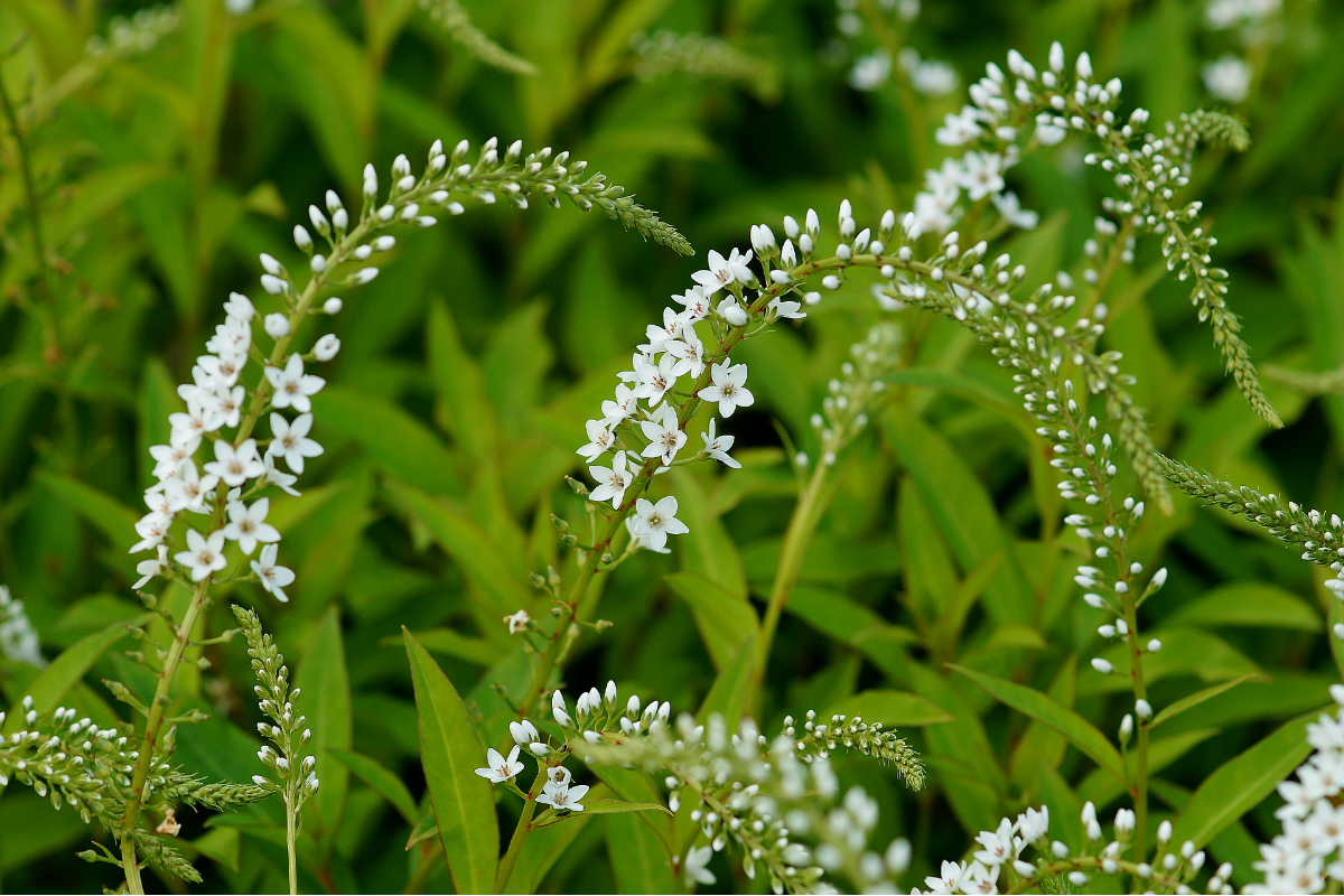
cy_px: 448
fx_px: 5600
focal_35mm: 150
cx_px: 672
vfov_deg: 9.1
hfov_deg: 13.7
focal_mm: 100
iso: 100
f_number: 5
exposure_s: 1/200
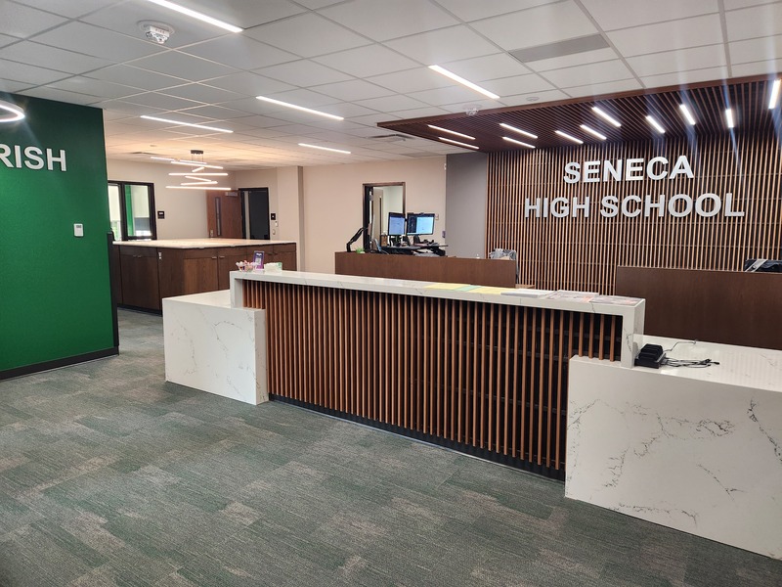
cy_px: 294
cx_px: 391
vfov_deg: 58.9
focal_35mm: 23
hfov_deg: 73.9
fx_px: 520
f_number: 1.8
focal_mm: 5.4
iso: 250
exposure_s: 1/120
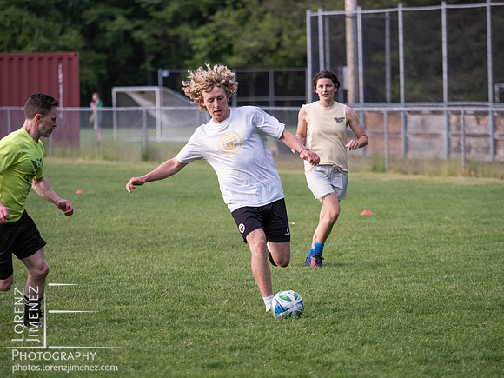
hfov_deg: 8.2
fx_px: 3494
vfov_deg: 6.2
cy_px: 189
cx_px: 252
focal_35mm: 240
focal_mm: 120
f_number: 2.8
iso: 1600
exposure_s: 1/1000
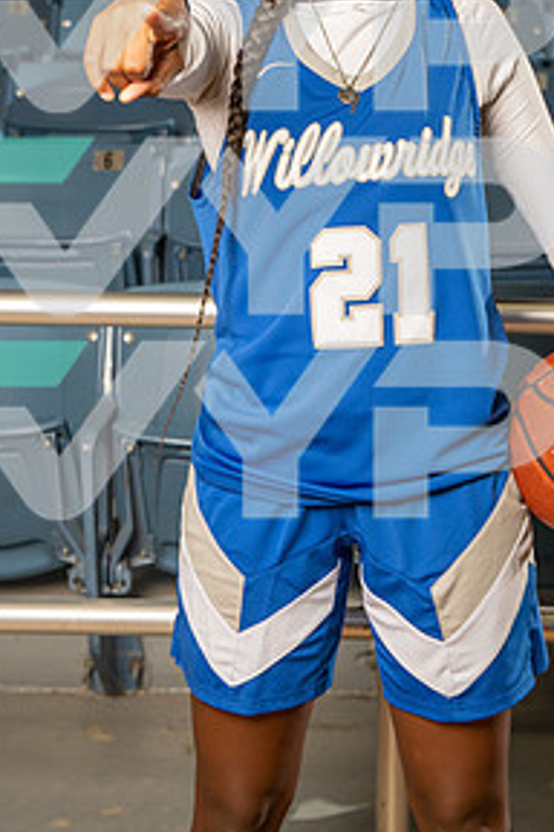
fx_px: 1800
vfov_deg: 25.7
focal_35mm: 78
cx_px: 346
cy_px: 228
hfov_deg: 17.5
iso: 320
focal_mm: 50
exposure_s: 1/250
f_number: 5
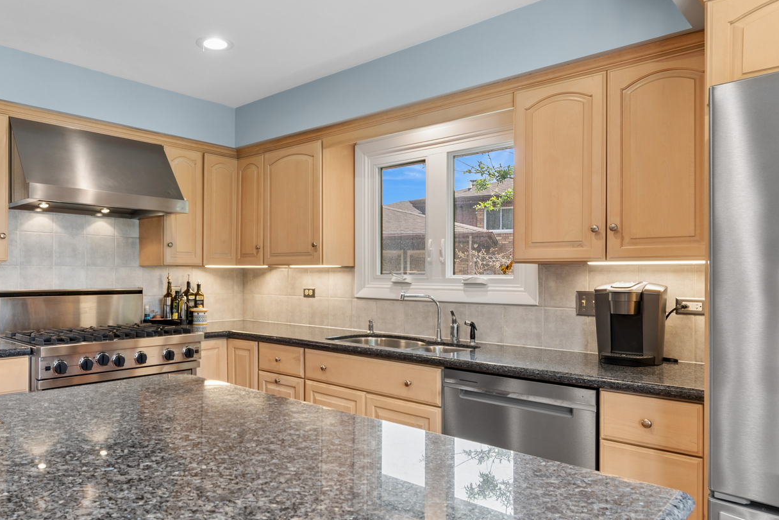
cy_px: 293
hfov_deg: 72.4
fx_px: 519
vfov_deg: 53.0
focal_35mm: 24
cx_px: 287
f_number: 8
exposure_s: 1/20
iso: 250
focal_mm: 12
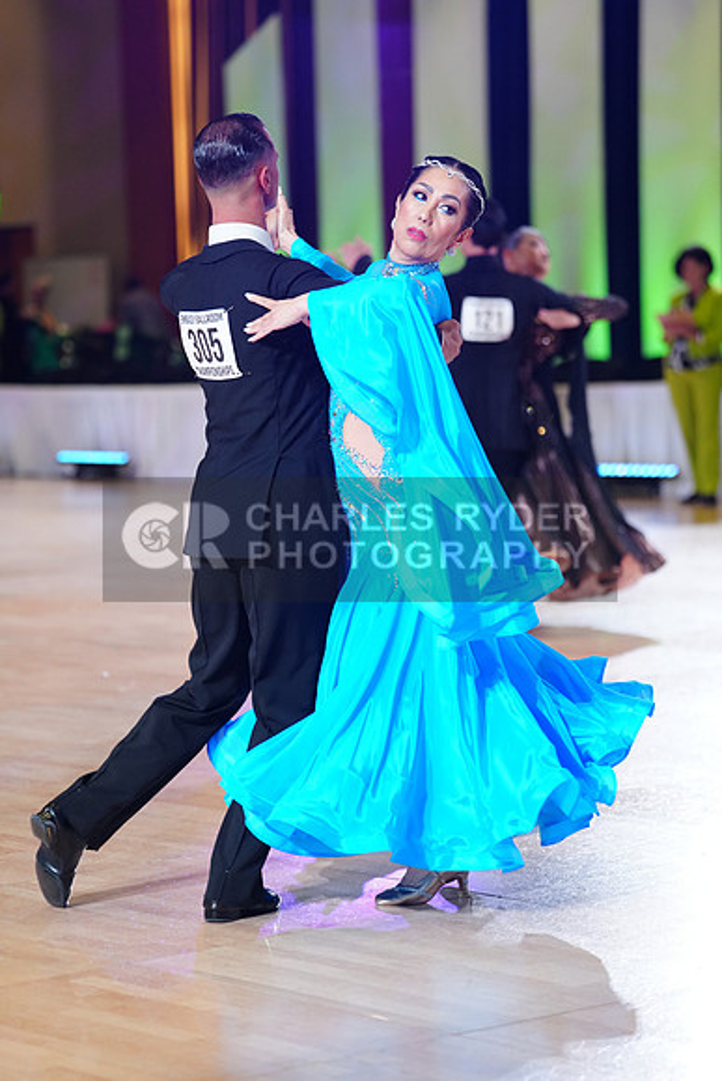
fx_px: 3397
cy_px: 540
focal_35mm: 113
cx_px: 361
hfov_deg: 12.1
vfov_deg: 18.1
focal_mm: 113
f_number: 2.8
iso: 2000
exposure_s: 1/400
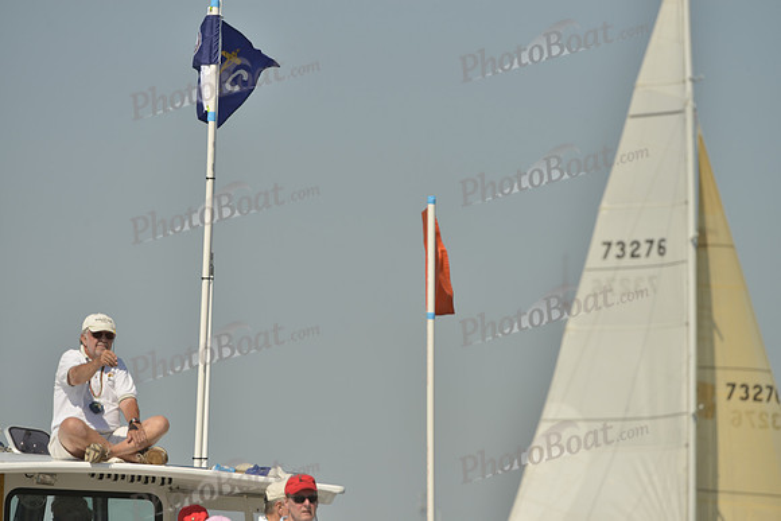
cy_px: 260
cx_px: 390
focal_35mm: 400
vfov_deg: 3.4
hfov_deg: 5.2
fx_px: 8679
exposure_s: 1/1250
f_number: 8
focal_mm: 400
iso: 200
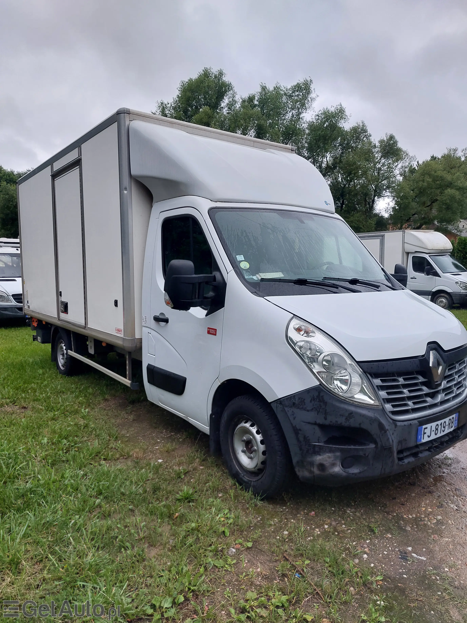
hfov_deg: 54.9
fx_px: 450
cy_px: 312
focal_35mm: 25
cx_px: 234
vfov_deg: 69.4
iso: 64
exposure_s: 1/50
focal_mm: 5.23
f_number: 1.8
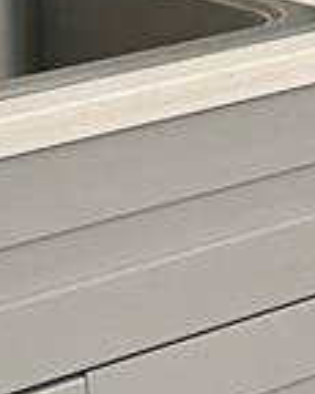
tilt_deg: -17.0
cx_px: 696
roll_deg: -1.4
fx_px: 2461
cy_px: 205
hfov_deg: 7.0
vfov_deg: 9.2
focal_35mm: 211
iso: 100
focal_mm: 4.2
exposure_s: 1/60
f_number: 1.6
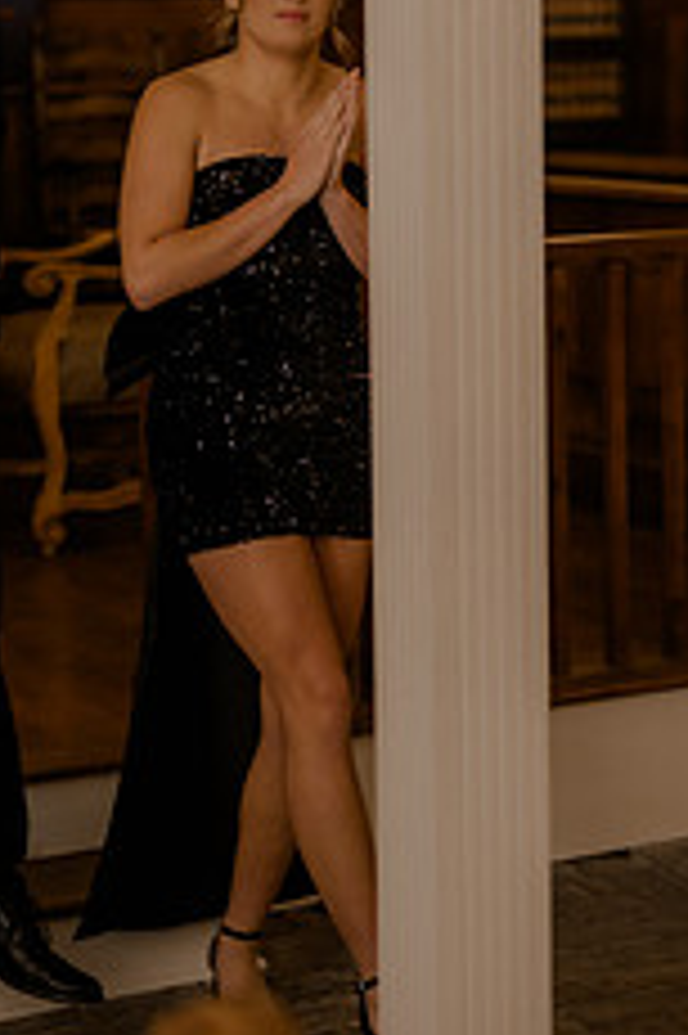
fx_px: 2813
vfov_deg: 20.7
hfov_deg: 13.9
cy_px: 284
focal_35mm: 98
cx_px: 292
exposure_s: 1/200
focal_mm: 50
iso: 320
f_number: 1.4
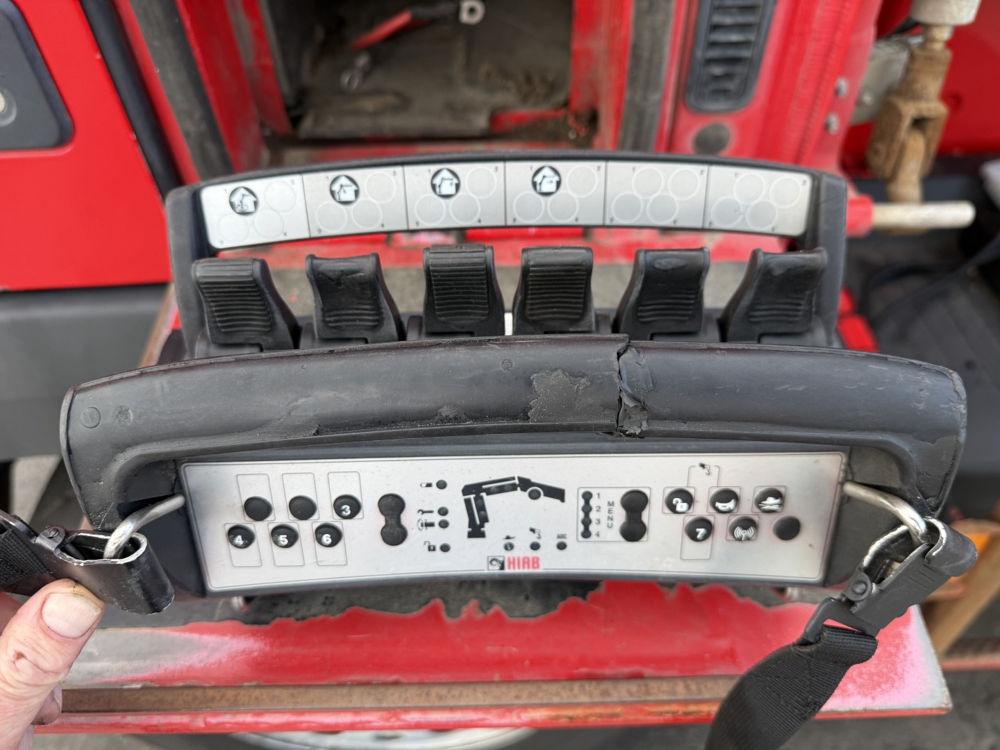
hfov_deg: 71.6
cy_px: 375
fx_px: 693
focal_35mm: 24
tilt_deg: -45.4
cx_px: 500
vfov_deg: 56.8
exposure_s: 1/211
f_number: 1.78
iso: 64
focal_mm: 6.76
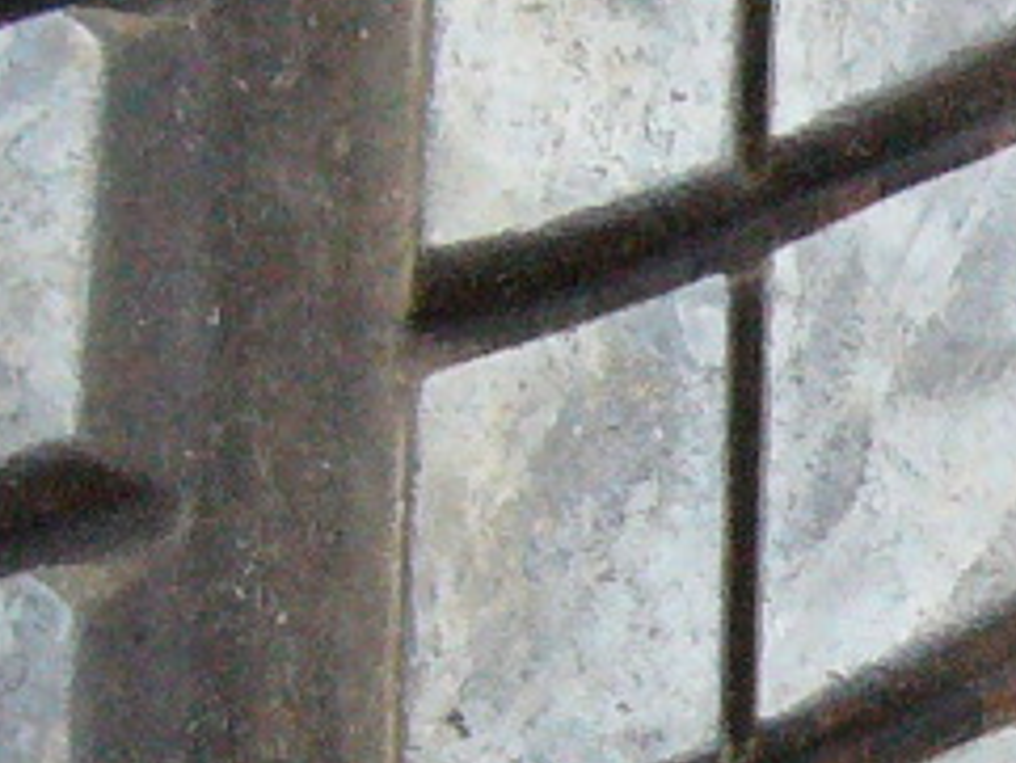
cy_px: 544
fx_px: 5462
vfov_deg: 8.0
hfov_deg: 10.2
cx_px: 1581
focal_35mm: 186
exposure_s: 1/250
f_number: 2.8
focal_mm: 5.8
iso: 400
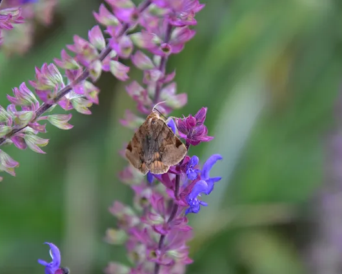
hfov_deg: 2.8
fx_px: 6883
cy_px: 137
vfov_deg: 2.3
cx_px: 145
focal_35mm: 680
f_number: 6.3
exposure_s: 1/640
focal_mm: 400
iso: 2000
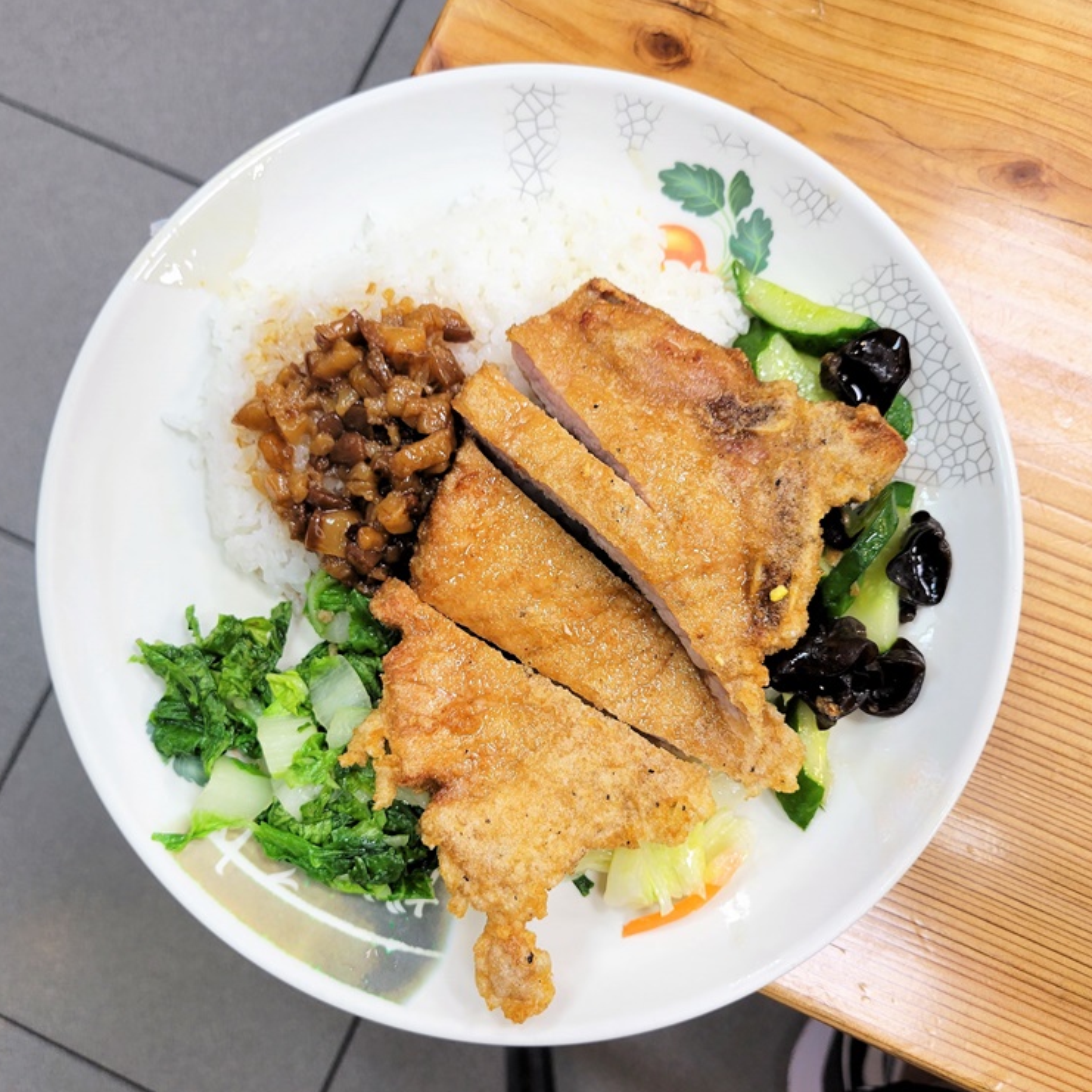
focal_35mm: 31
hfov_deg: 52.5
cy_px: 547
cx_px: 532
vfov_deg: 52.5
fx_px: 1106
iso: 125
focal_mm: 5.4
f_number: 1.8
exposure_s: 1/120
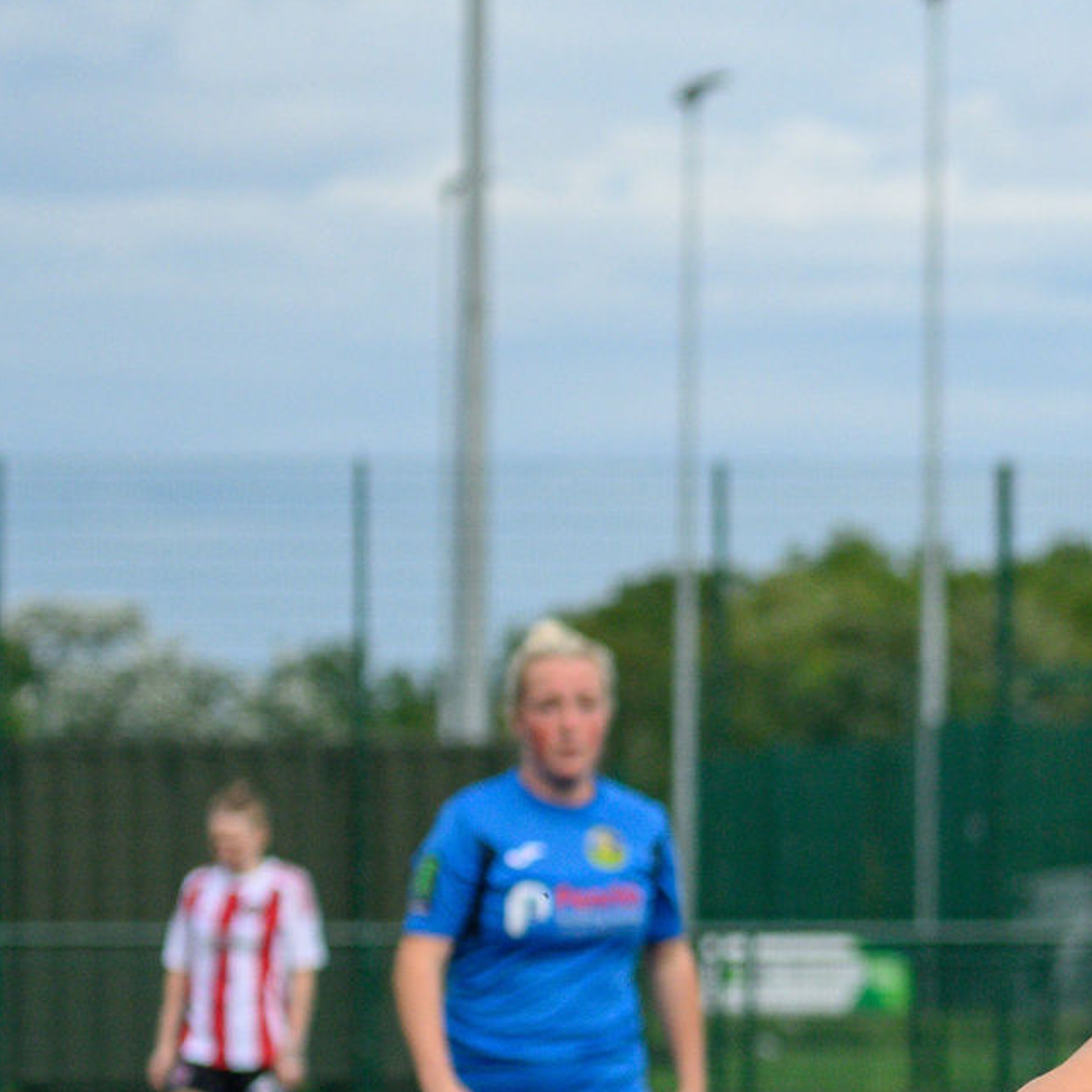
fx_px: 15240
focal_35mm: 427
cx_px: 2135
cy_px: 954
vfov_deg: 4.1
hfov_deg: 4.1
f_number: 4.5
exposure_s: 1/2000
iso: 400
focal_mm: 100
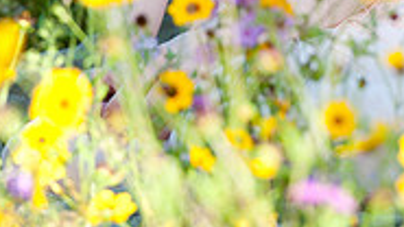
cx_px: 191
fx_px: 5463
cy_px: -155
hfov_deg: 4.2
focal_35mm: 510
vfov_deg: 2.4
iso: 800
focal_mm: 200
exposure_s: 1/1000
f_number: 4.5
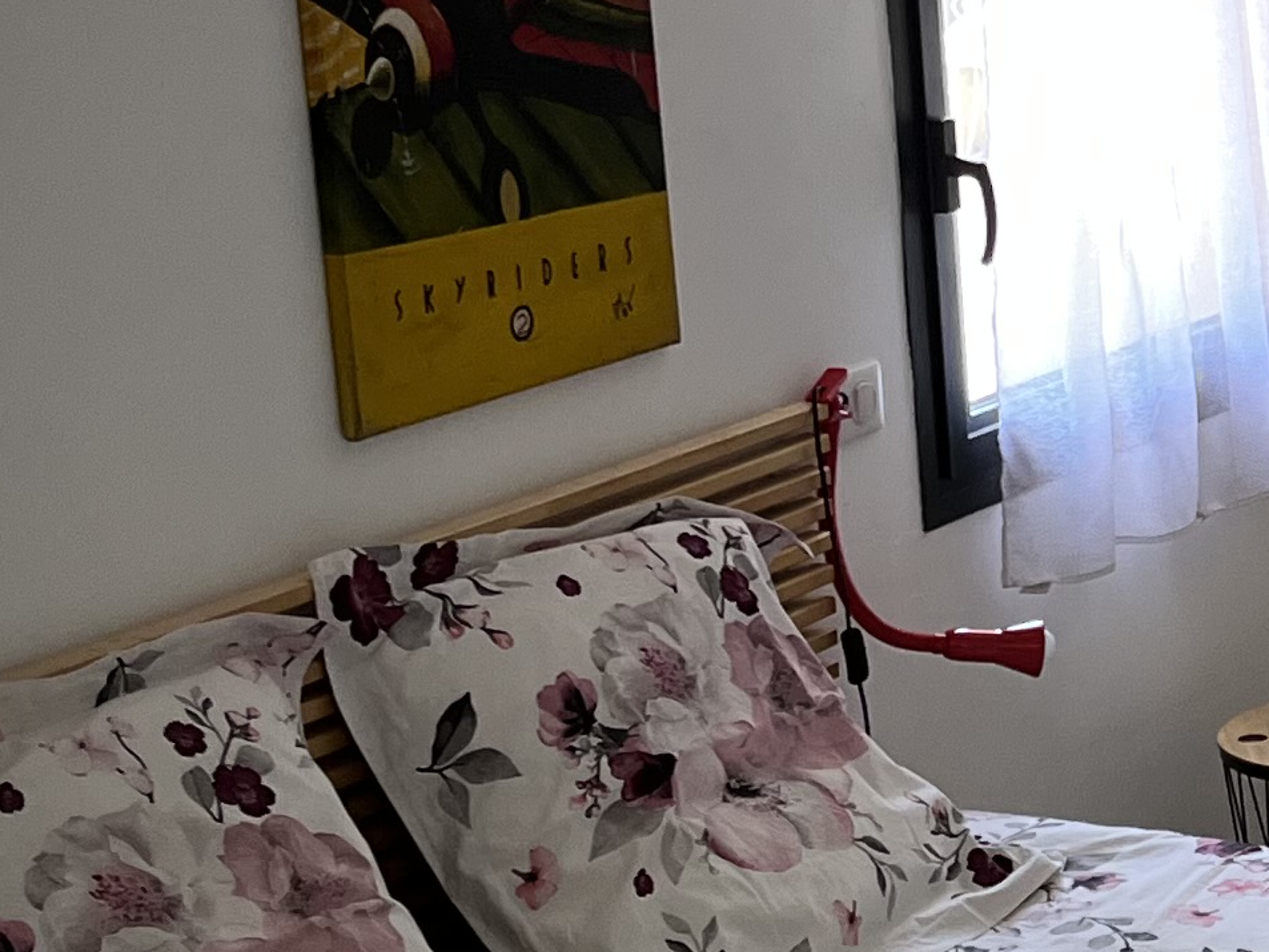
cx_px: 1792
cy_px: 445
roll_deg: +1.9
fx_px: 4033
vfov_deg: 13.5
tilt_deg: -12.5
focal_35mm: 110
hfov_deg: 16.6
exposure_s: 1/111
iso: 125
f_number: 1.6
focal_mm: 5.1
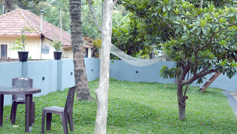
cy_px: 72
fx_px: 383
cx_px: 111
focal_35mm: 61
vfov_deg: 19.7
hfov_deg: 34.3
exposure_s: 1/125
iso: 640
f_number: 2.5
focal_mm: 50
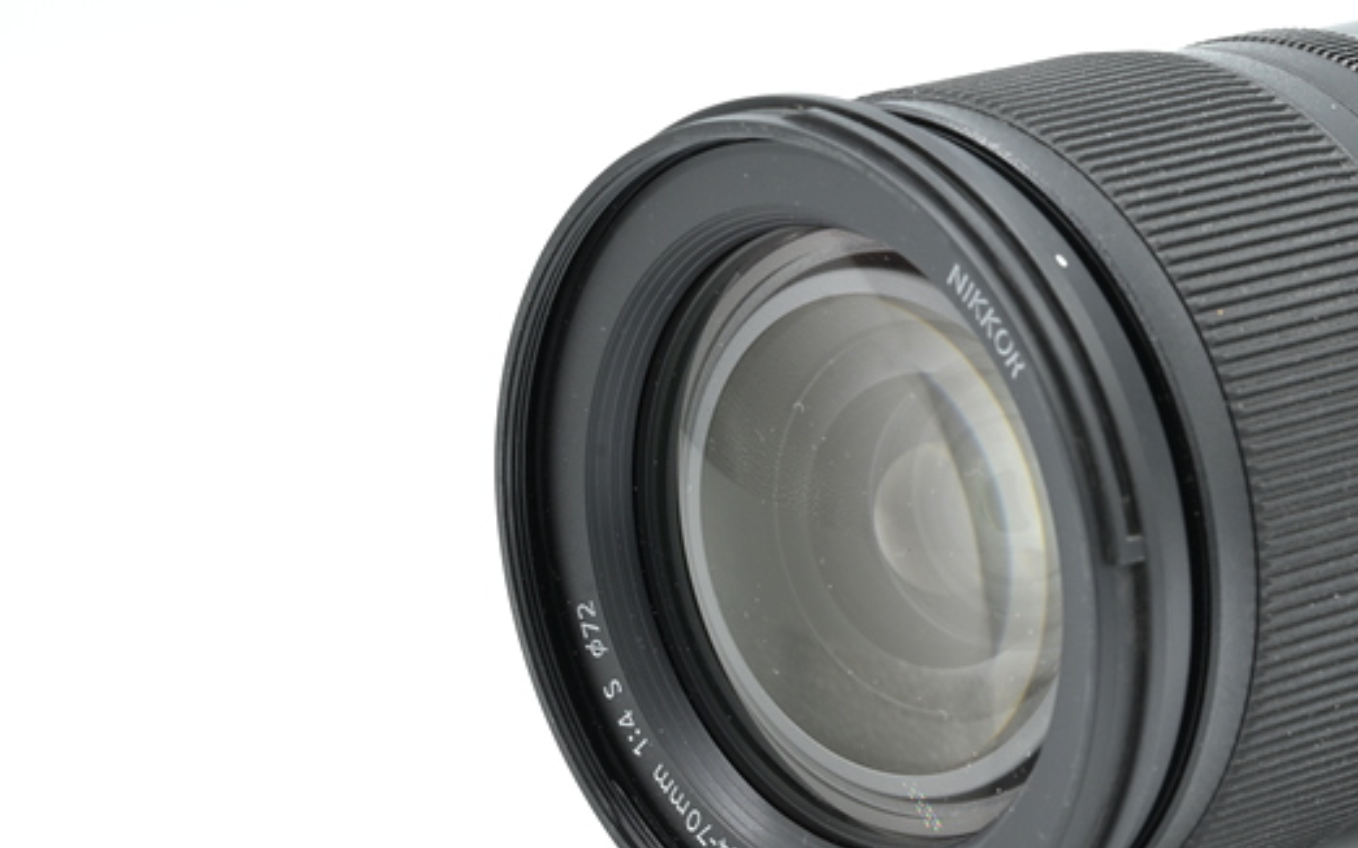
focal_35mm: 170
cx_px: 1197
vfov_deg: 7.7
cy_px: 345
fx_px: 6290
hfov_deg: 12.2
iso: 200
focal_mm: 87
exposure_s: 1/15
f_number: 14
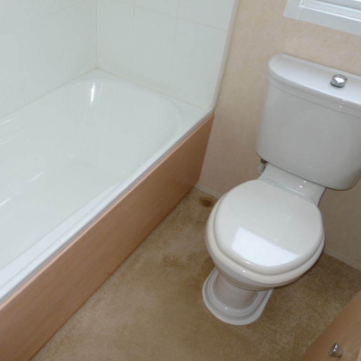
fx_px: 366
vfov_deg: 52.5
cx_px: 106
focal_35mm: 31
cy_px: 180
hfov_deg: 51.0
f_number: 2.8
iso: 100
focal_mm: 5.1
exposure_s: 1/125
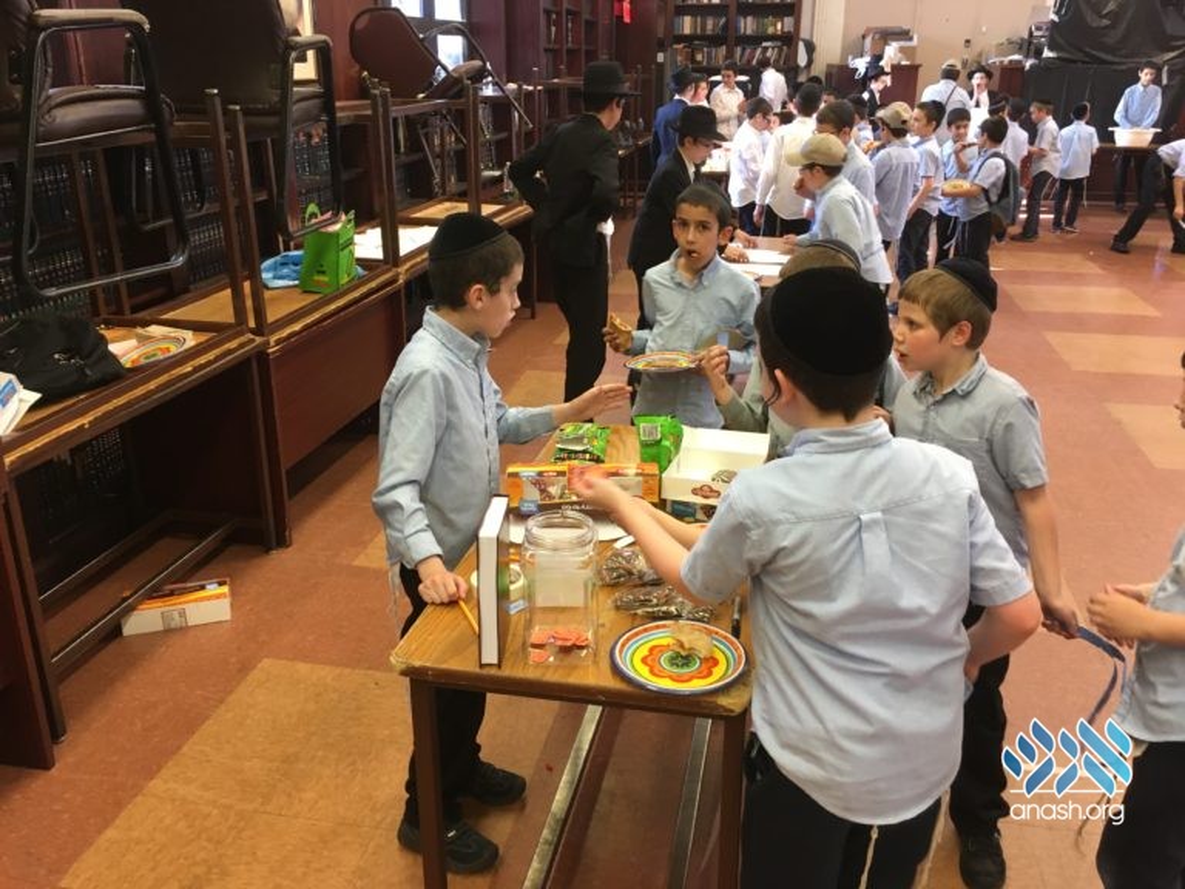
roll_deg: -1.7
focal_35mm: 29
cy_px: 444
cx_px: 592
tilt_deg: -22.2
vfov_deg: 48.2
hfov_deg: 61.7
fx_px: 993
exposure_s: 1/30
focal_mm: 4.15
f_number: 2.2
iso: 100
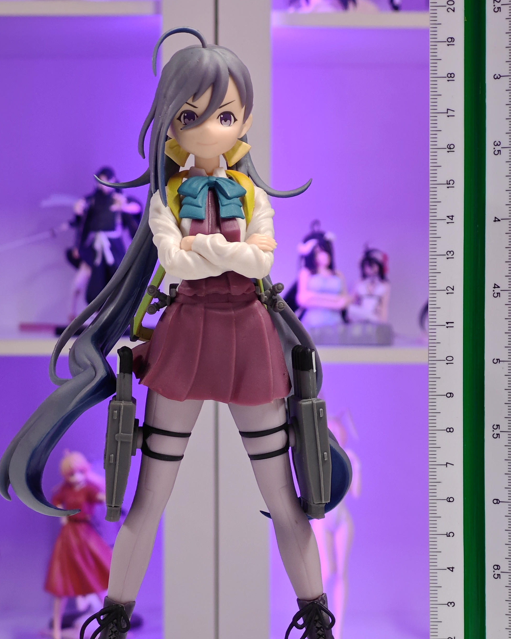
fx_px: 1966
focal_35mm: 104
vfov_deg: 18.4
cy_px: 406
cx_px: 245
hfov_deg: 14.8
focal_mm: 7.48
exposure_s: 1/17.1
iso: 400
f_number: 2.4
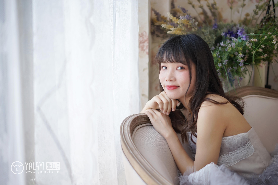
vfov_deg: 27.0
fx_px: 386
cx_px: 139
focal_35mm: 50
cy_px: 92
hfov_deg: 39.6
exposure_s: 1/400
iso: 200
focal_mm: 50
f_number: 1.8
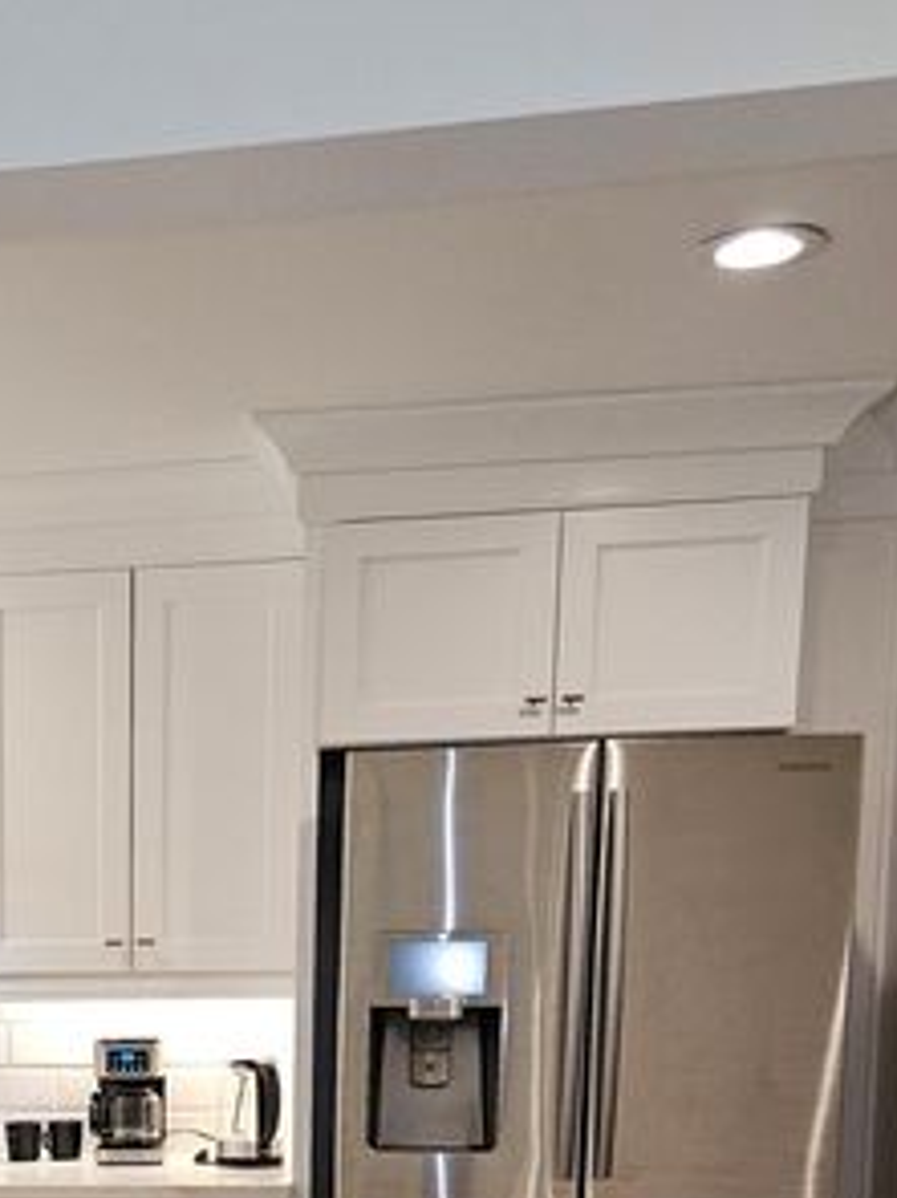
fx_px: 1798
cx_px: -24
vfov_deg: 33.5
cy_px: 1216
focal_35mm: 52
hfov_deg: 26.4
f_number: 1.8
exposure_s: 1/60
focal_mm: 5.4
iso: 80
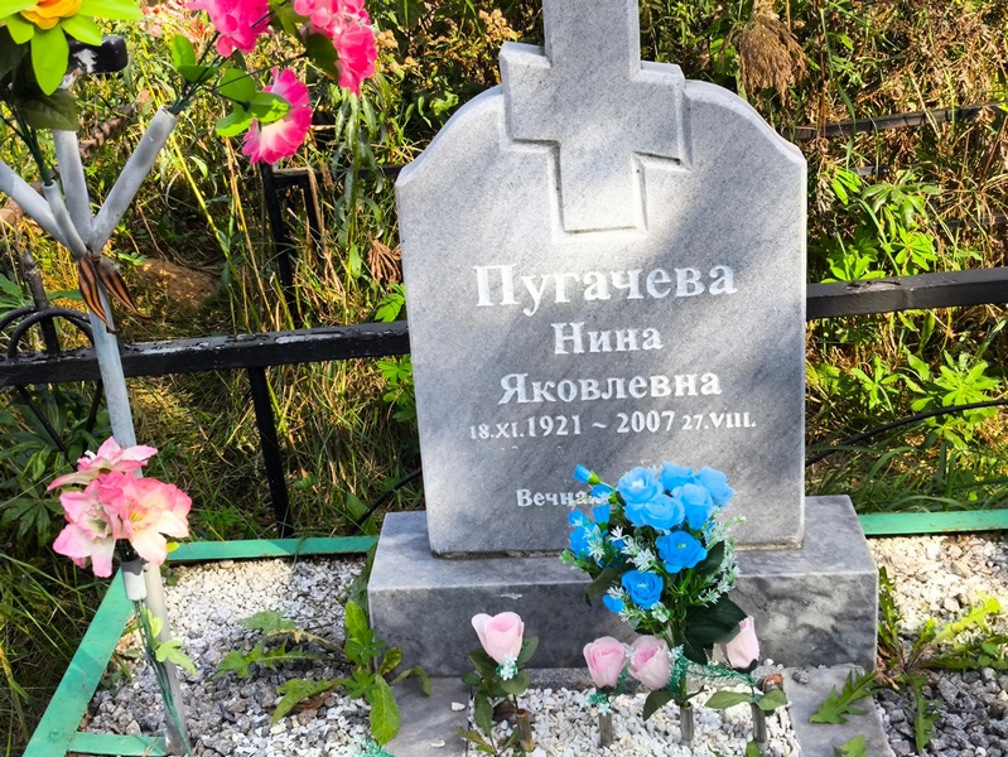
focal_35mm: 50
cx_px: 504
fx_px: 1457
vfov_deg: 29.1
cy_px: 378
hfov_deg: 38.2
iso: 50
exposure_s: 1/364
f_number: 1.7
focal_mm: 4.71
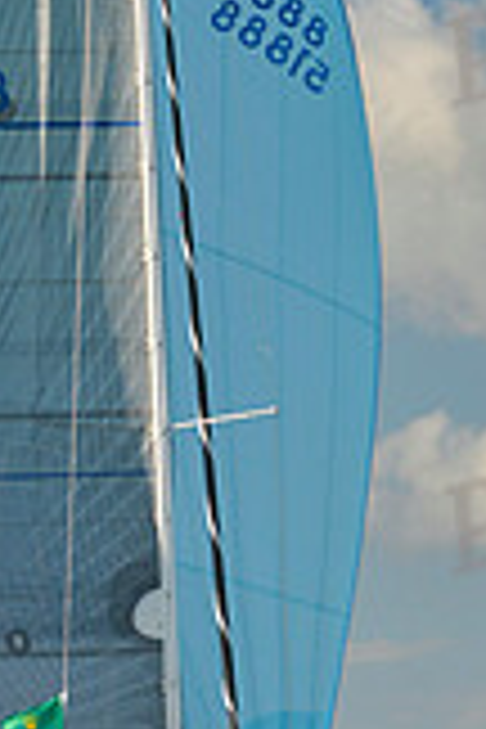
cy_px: 288
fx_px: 6905
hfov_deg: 4.0
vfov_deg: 6.0
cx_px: 214
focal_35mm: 341
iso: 400
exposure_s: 1/1600
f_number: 5
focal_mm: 95
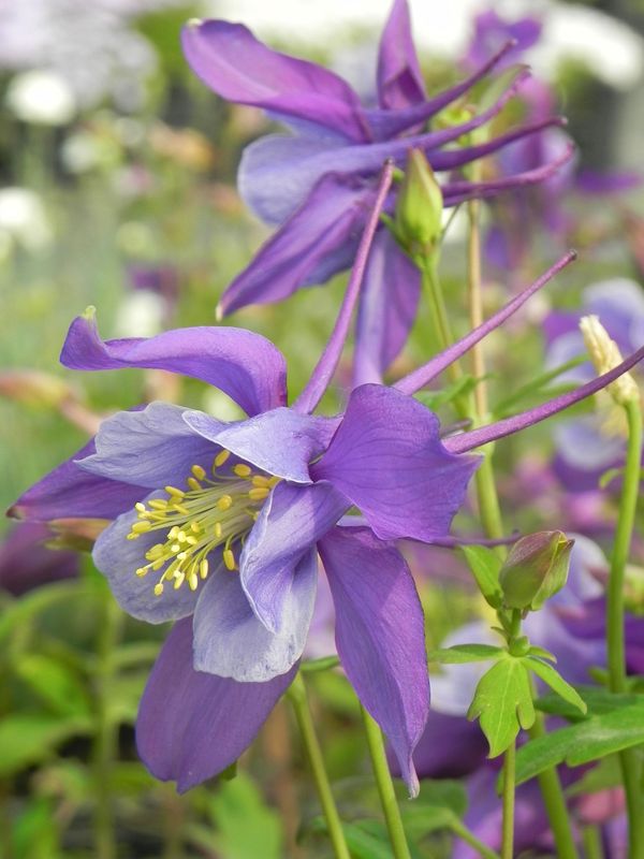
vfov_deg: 16.8
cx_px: 322
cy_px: 430
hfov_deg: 12.7
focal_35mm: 117
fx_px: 2902
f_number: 4.5
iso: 160
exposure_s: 1/400
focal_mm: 20.8
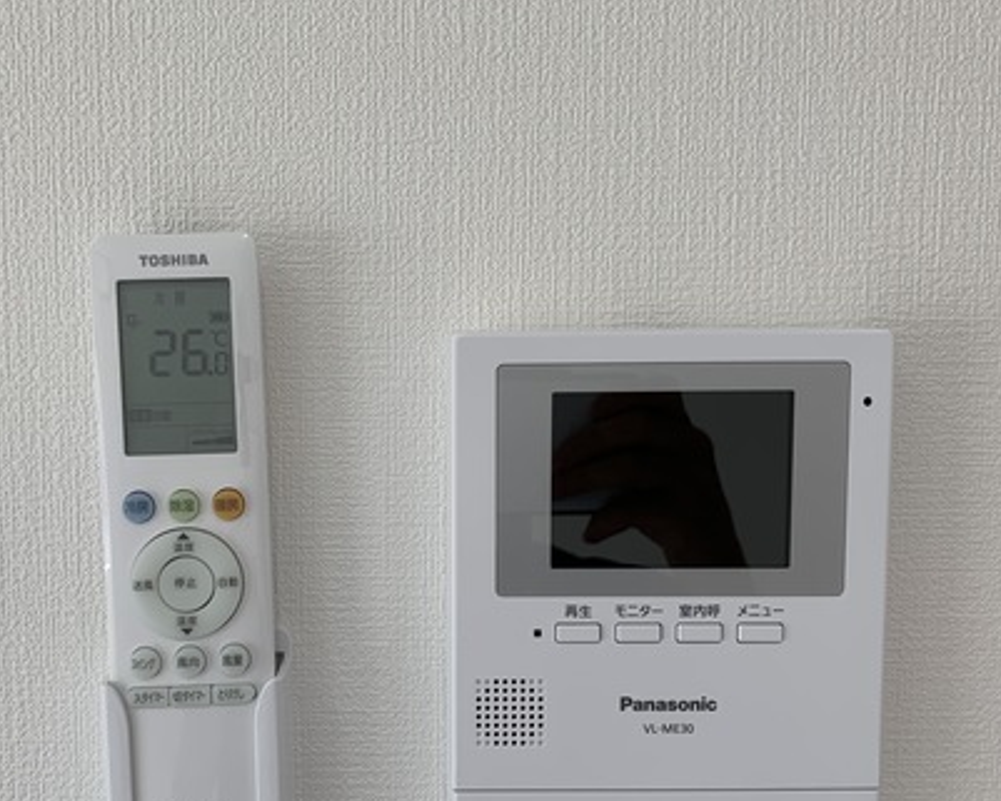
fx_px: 1126
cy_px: 499
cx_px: 402
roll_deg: -0.5
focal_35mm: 38
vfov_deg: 38.9
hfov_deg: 47.7
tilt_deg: -5.2
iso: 32
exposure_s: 1/122
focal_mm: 4.25
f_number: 1.8
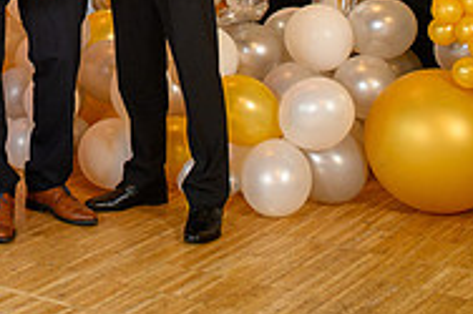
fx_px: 1418
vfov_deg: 12.1
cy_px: -158
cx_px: -38
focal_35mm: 108
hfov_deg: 18.3
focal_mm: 35
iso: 1250
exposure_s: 1/100
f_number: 3.5
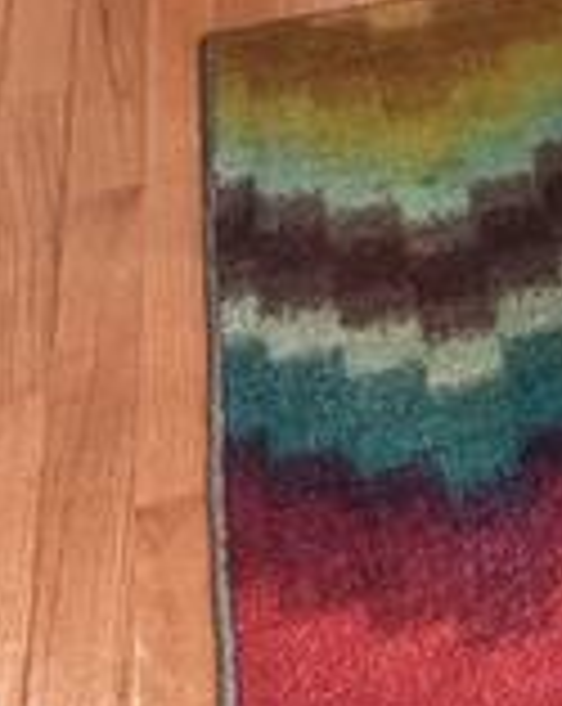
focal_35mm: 138
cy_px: -1250
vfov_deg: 10.7
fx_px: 2878
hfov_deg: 7.9
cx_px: 2149
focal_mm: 16
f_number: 8
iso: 400
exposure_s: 1/20
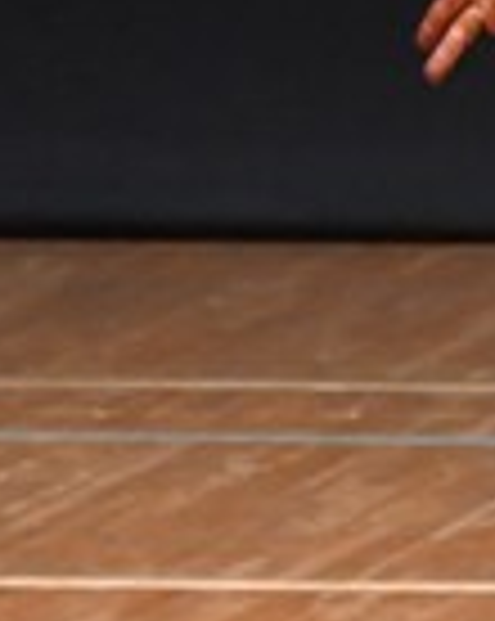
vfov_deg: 1.3
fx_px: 27585
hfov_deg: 1.0
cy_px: -40
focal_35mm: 1503
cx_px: 835
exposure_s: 1/400
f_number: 5.6
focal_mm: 190
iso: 5000
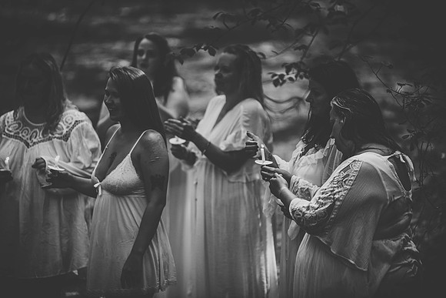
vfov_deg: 6.9
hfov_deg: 10.3
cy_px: 149
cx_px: 223
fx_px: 2478
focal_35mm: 200
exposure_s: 1/400
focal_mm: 200
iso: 1000
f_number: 2.8
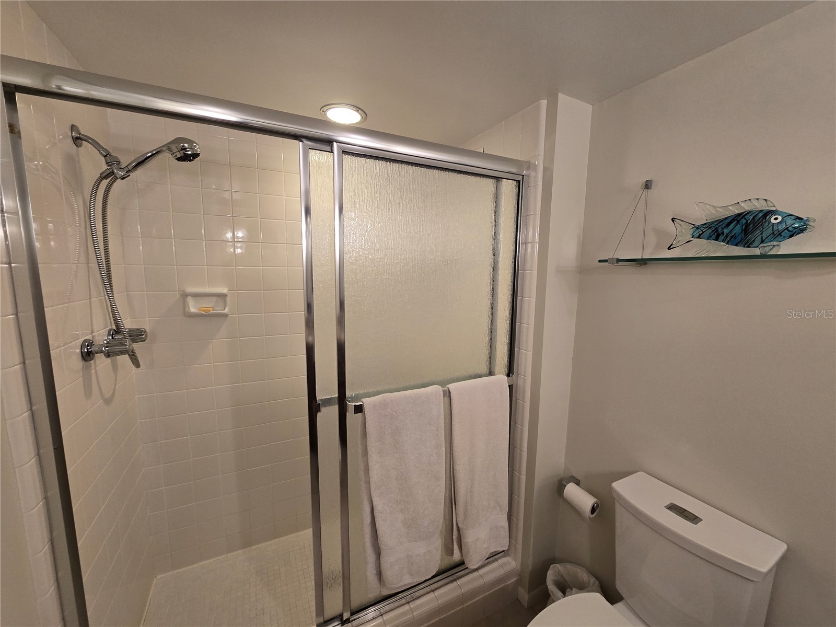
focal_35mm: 13
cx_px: 418
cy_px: 314
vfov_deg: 89.9
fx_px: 314
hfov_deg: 106.2
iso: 160
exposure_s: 1/60
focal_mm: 2.2
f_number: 2.2
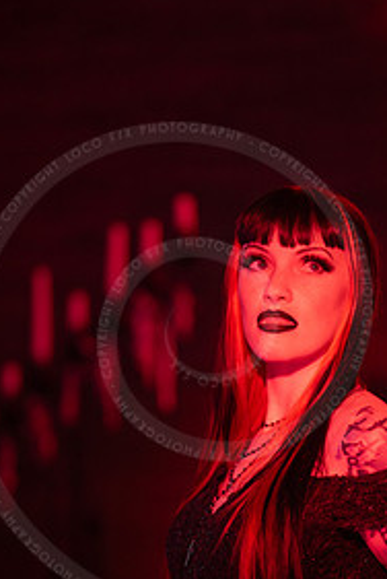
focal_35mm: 136
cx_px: 231
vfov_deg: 15.0
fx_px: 2187
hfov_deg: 10.1
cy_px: 373
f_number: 1.3
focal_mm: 85
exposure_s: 1/320
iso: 320
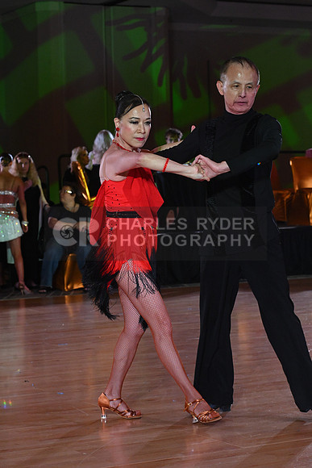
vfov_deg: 21.5
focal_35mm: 95
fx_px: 1234
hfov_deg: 14.4
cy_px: 234
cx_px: 156
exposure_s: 1/400
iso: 5000
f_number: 8
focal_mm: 95
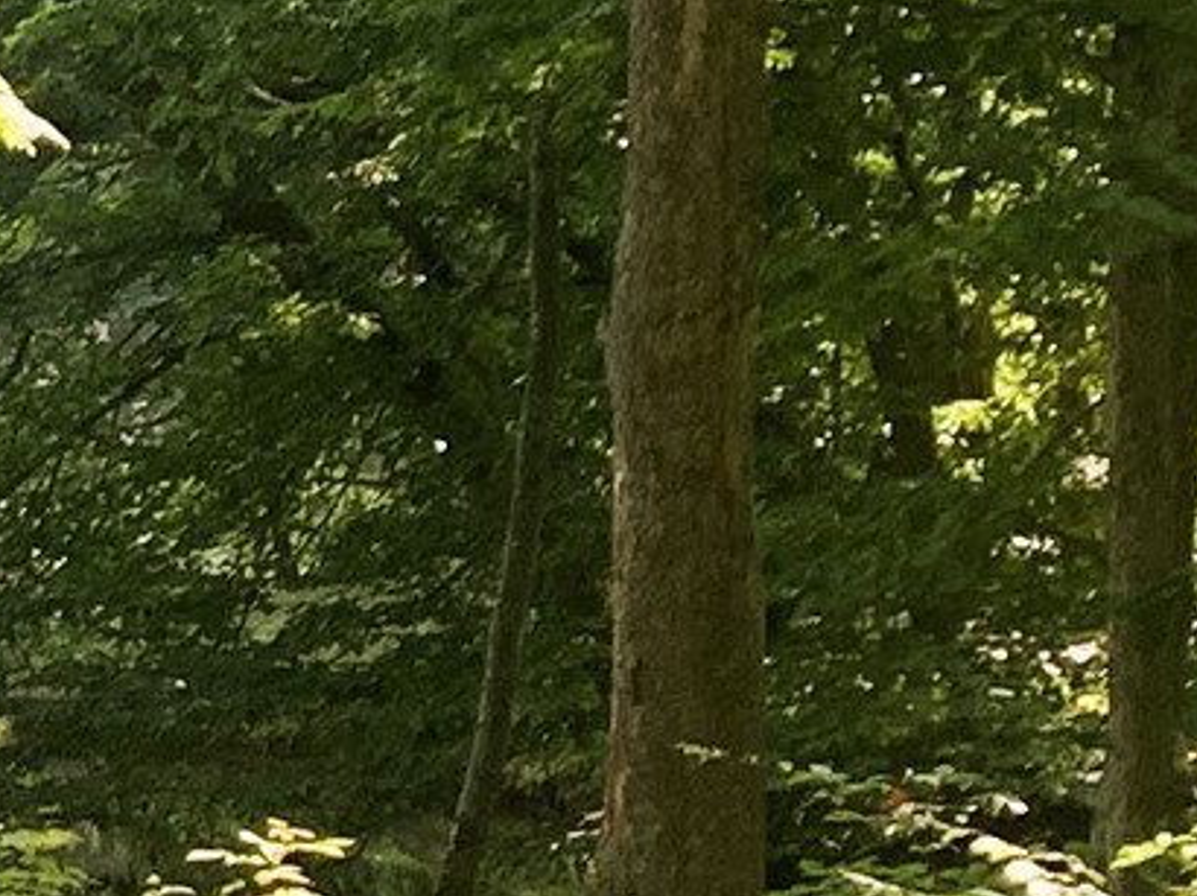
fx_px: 6739
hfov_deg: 8.2
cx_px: -2747
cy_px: 479
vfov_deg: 7.6
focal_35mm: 195
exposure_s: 1/255
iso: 25
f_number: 1.8
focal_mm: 4.25
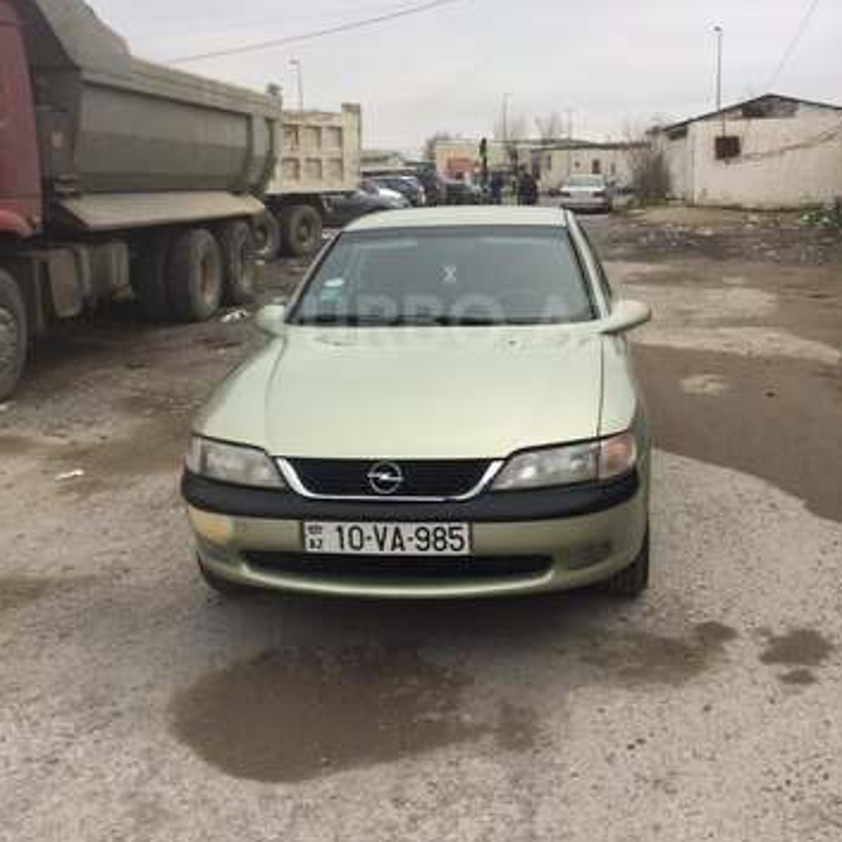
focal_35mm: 36
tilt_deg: -12.5
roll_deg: +3.3
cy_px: 322
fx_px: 991
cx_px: 441
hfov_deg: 46.0
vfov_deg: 45.7
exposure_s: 1/1244
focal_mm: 4.15
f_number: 2.2
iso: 32
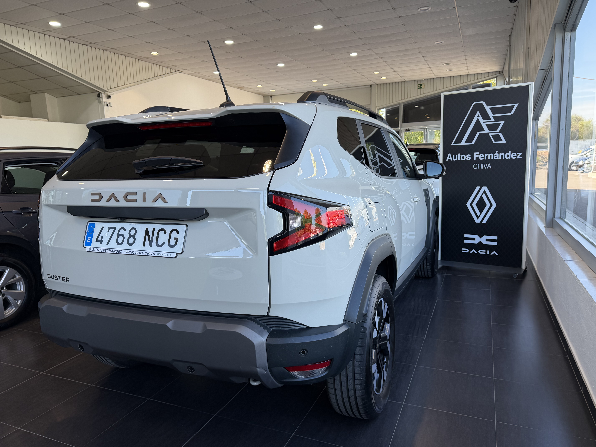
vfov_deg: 56.8
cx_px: 298
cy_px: 224
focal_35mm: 24
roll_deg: +2.3
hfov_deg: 71.6
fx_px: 413
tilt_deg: -8.3
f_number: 1.78
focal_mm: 6.76
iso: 64
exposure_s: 1/271
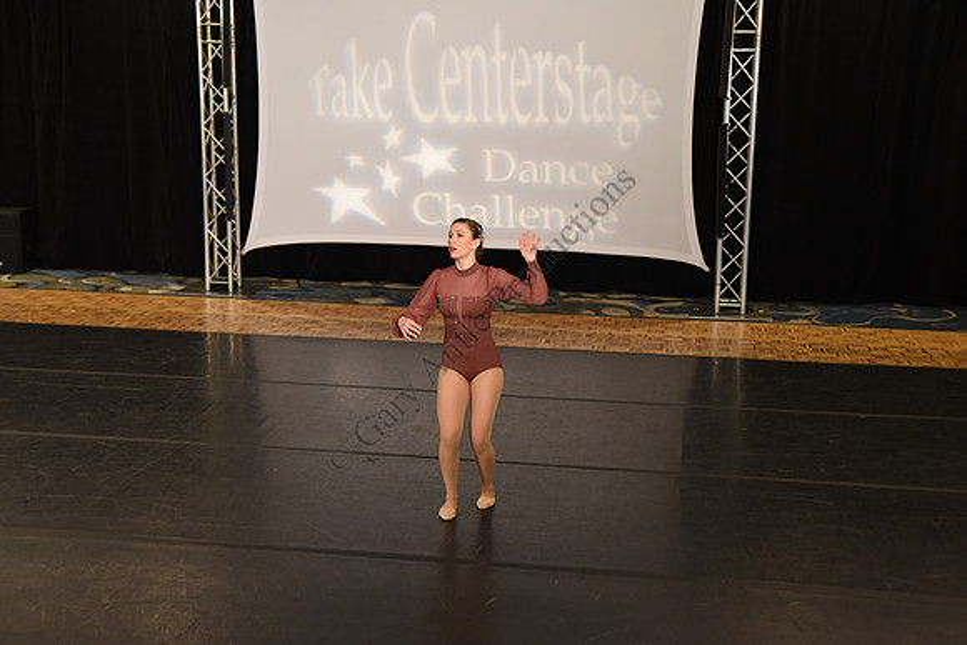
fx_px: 1290
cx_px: 484
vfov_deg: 28.1
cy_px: 322
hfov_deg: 41.1
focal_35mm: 48
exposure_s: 1/320
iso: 2500
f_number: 4
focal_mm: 48
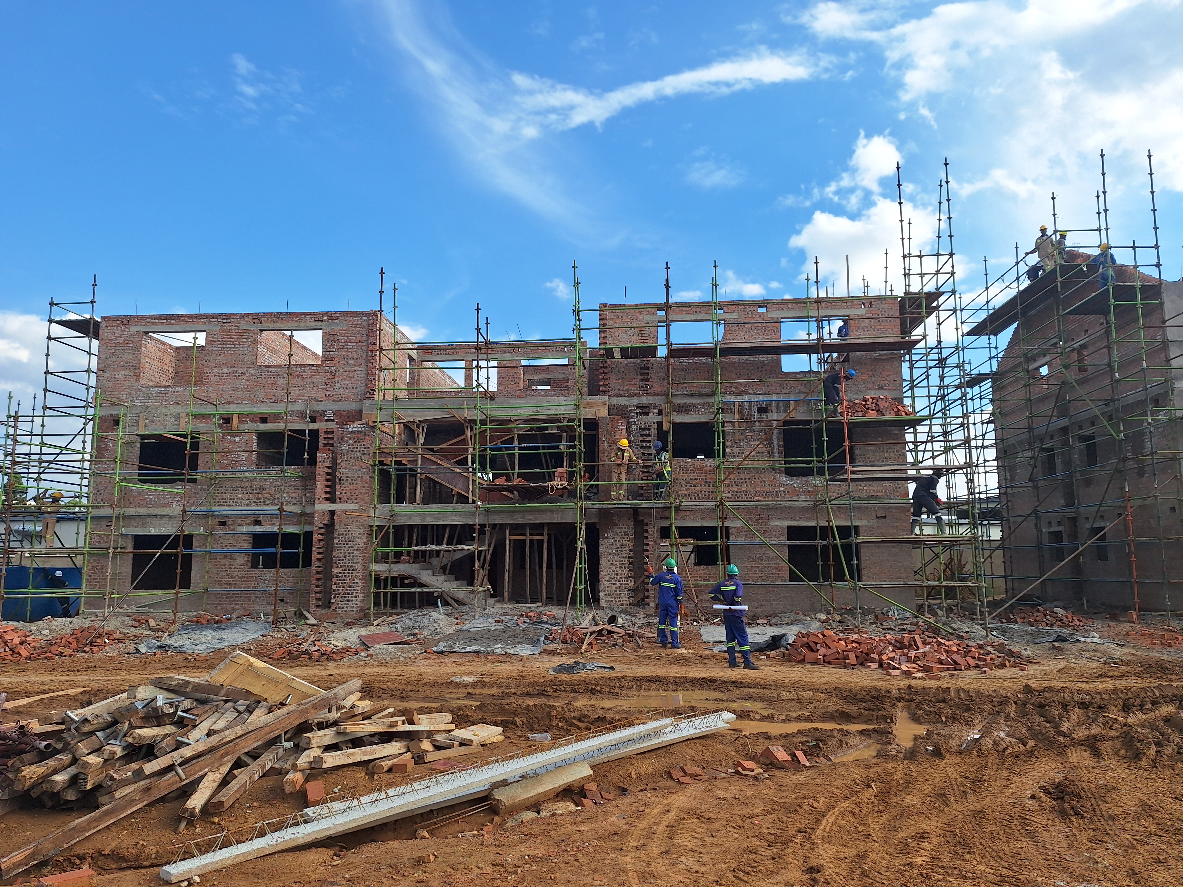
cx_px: 592
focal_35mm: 23
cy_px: 444
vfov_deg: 58.9
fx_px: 786
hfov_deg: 73.9
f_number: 1.8
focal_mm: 5.54
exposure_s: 1/2105
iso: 40
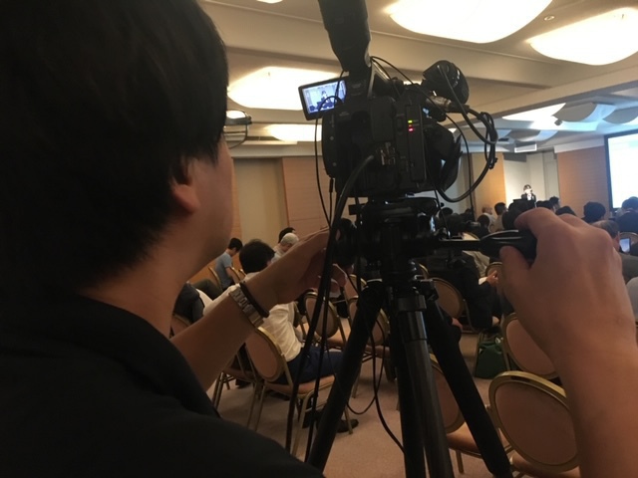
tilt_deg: -1.7
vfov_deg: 48.2
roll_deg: +5.6
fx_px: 534
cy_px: 239
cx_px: 319
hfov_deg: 61.7
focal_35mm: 29
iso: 320
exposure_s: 1/15
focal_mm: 4.15
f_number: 2.2
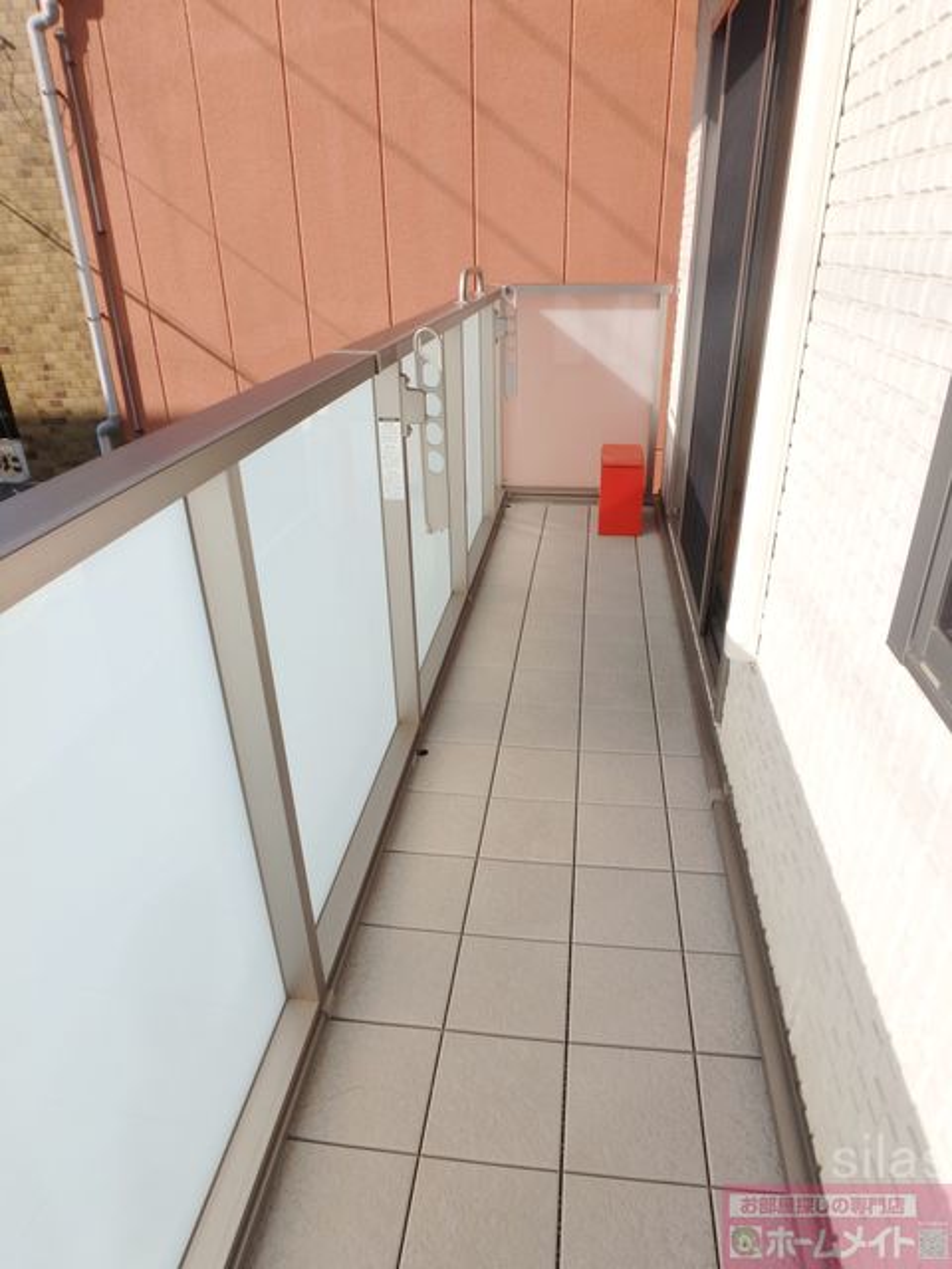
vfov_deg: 79.0
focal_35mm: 21
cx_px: 476
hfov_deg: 63.4
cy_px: 634
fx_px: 770
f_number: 6
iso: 125
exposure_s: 1/500
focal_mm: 3.7
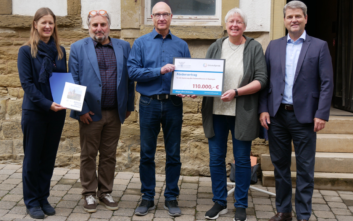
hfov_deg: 32.0
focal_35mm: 64
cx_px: 177
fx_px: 616
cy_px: 109
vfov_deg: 20.3
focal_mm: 30
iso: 200
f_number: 5
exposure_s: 1/125
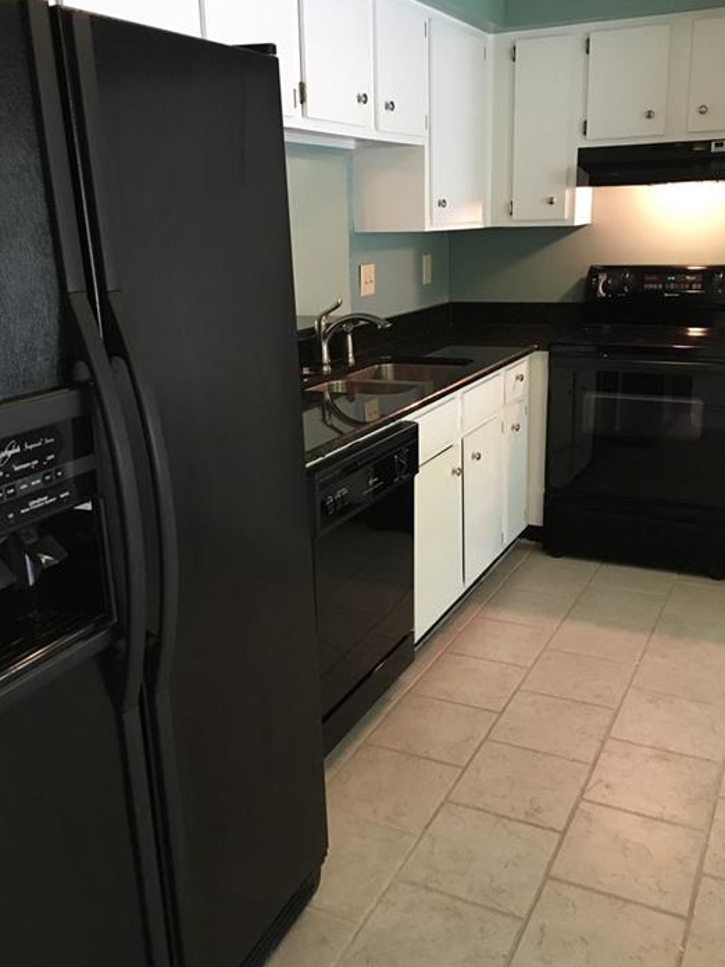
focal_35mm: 32
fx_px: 894
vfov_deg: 56.8
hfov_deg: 44.2
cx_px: 376
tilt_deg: -14.9
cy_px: 471
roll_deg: +1.2
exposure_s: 1/30
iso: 200
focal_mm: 4.15
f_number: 2.2
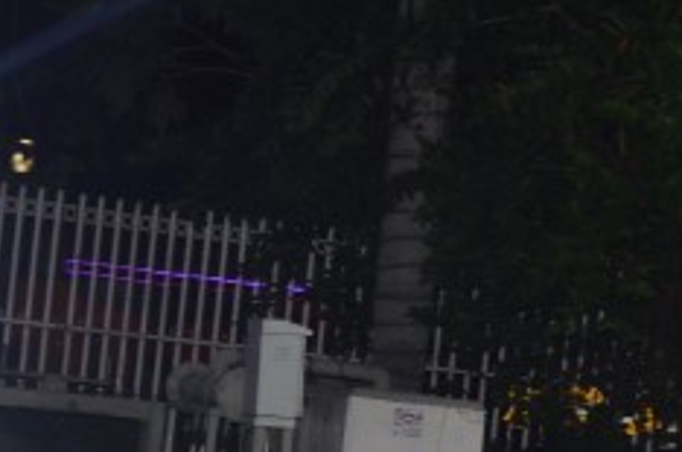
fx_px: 2760
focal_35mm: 146
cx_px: 869
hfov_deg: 13.6
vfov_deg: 9.3
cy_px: 459
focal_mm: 38
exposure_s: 1/125
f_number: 3.8
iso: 400
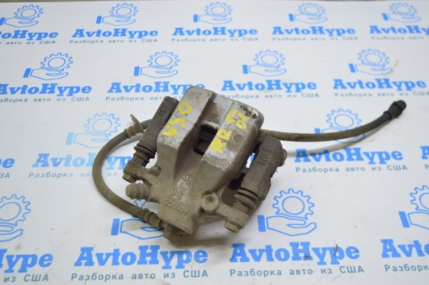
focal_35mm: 39
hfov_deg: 49.6
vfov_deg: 34.1
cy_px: 142
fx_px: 464
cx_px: 214
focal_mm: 26
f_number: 4
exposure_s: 1/50
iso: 400
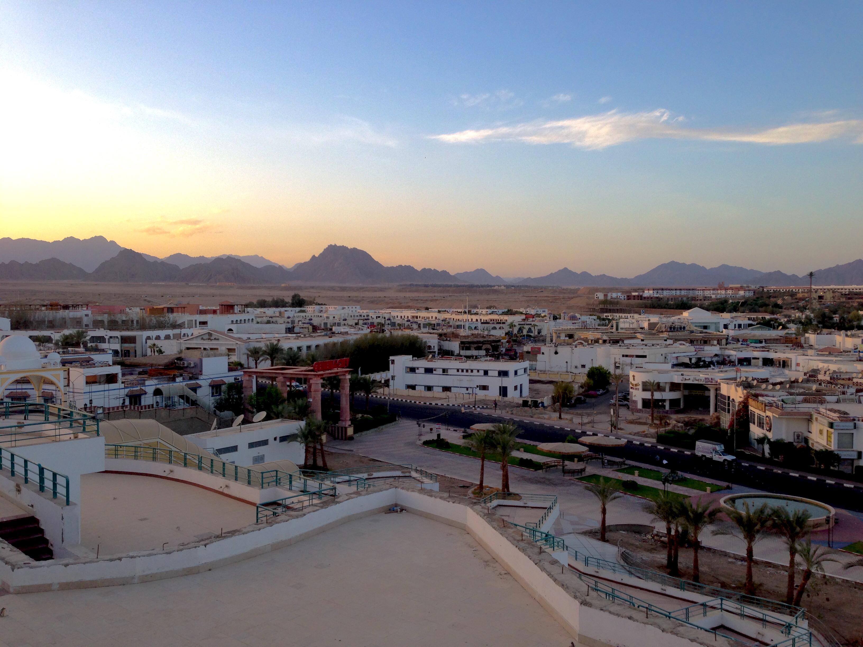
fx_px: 823
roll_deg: +0.5
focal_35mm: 33
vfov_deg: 42.9
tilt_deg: -1.4
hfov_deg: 55.4
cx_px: 432
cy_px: 324
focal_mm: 4.12
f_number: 2.4
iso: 50
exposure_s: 1/215
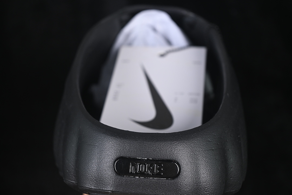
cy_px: 98
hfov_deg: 27.0
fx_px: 608
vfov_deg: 18.2
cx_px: 146
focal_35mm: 75
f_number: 6.3
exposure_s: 1/50
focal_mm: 50
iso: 160
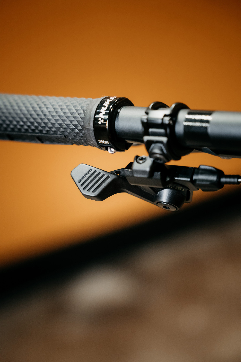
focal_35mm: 70
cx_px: 120
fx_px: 703
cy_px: 181
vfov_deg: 28.8
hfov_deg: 19.5
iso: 1600
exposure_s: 1/160
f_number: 2.8
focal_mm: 70
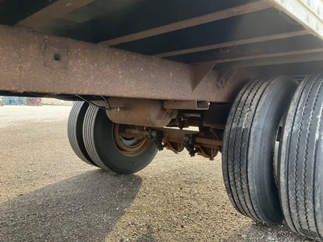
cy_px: 121
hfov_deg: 61.7
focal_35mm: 29
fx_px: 271
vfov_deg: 48.2
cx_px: 162
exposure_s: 1/122
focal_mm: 3
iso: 64
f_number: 1.8
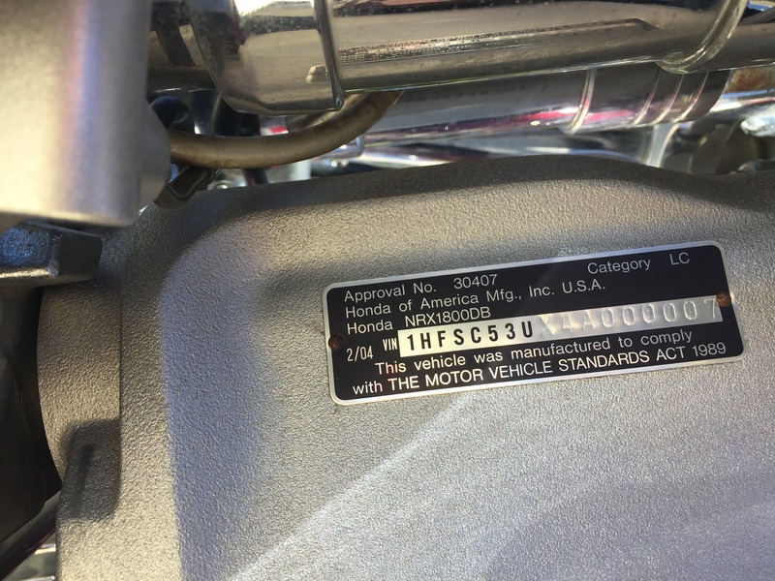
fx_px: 649
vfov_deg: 48.2
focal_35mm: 29
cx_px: 388
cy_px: 290
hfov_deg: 61.7
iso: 32
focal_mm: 4.15
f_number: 2.2
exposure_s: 1/341
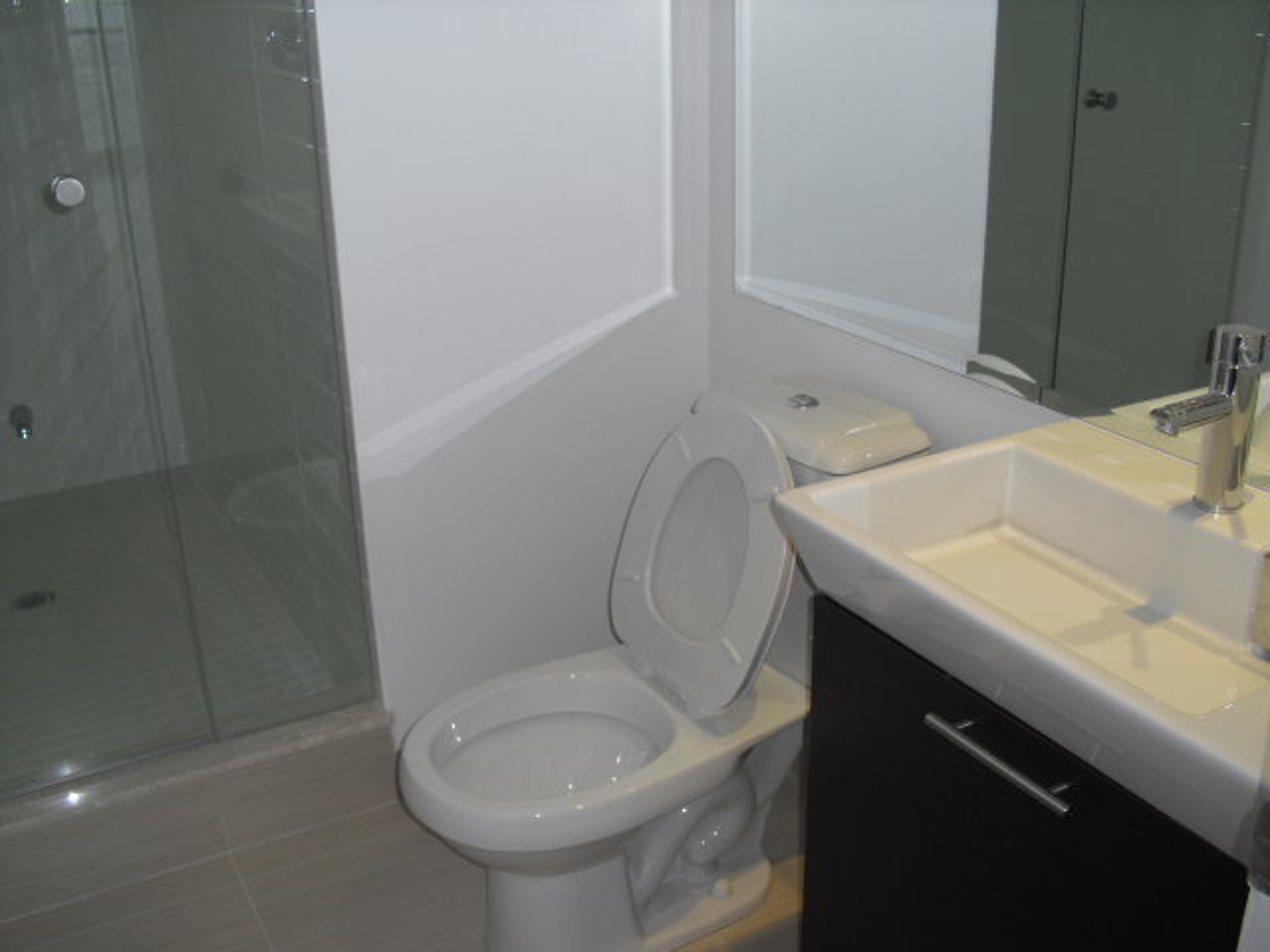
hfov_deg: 51.4
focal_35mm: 36
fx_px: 1321
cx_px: 635
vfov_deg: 39.7
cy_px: 476
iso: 100
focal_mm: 6.3
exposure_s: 1/100
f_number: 3.1
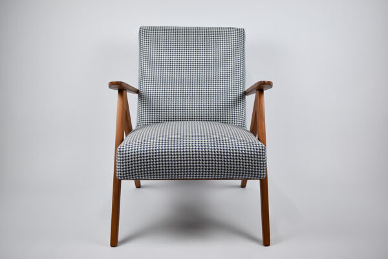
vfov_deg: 30.9
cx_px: 194
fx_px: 469
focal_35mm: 44
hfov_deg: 44.9
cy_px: 130
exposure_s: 1/125
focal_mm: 29
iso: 800
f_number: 4.5
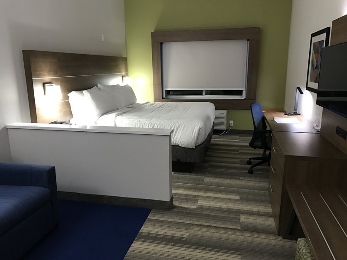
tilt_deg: -12.2
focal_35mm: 28
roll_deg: +0.2
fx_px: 281
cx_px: 174
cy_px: 130
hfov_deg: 63.4
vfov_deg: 49.7
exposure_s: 1/15
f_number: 1.8
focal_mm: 3.99
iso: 50
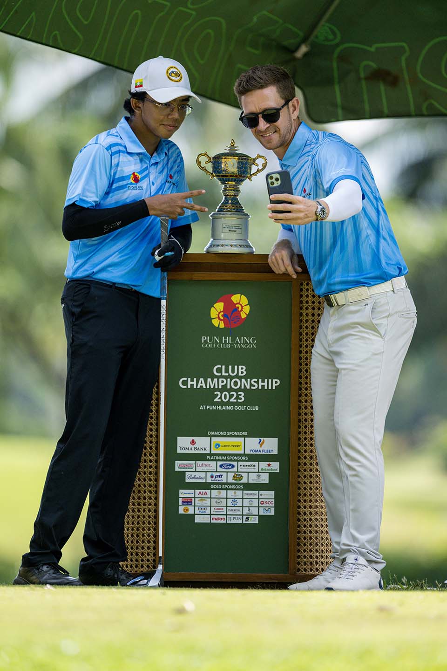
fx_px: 7449
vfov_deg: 5.2
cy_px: 336
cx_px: 224
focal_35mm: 400
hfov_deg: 3.4
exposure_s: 1/5000
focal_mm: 400
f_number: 3.2
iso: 2200
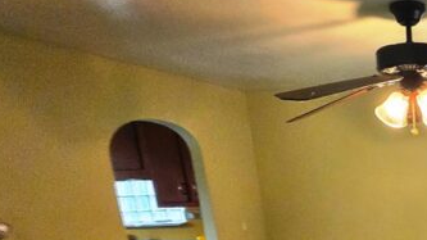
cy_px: 266
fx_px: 385
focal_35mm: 34
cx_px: 424
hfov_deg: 48.2
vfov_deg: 30.8
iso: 200
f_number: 2.2
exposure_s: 1/60
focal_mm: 1.7
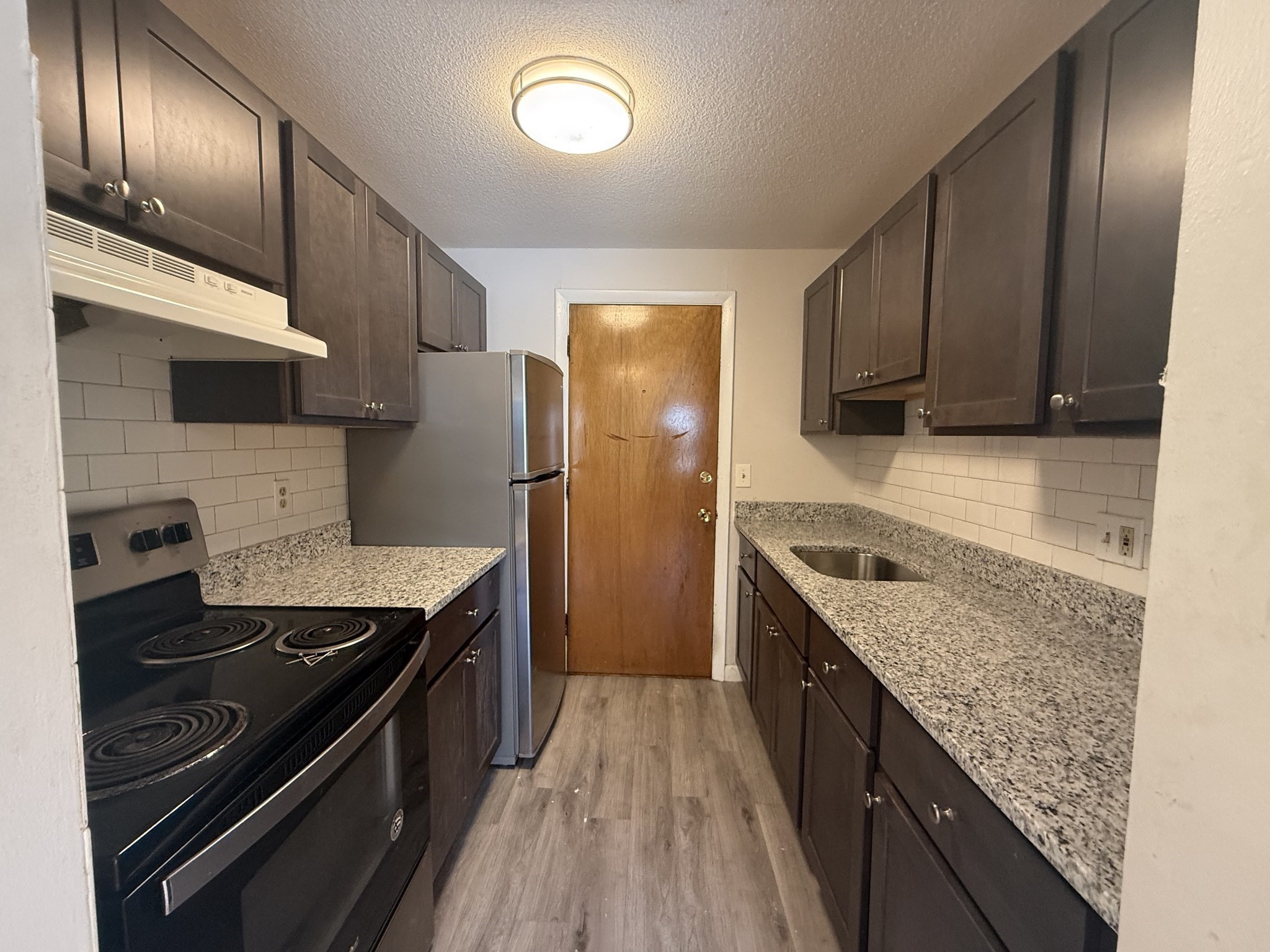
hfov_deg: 102.1
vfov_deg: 85.7
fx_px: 514
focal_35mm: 14
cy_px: 476
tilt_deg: -3.9
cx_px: 635
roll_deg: -0.2
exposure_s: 1/60
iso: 320
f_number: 2.2
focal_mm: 2.22
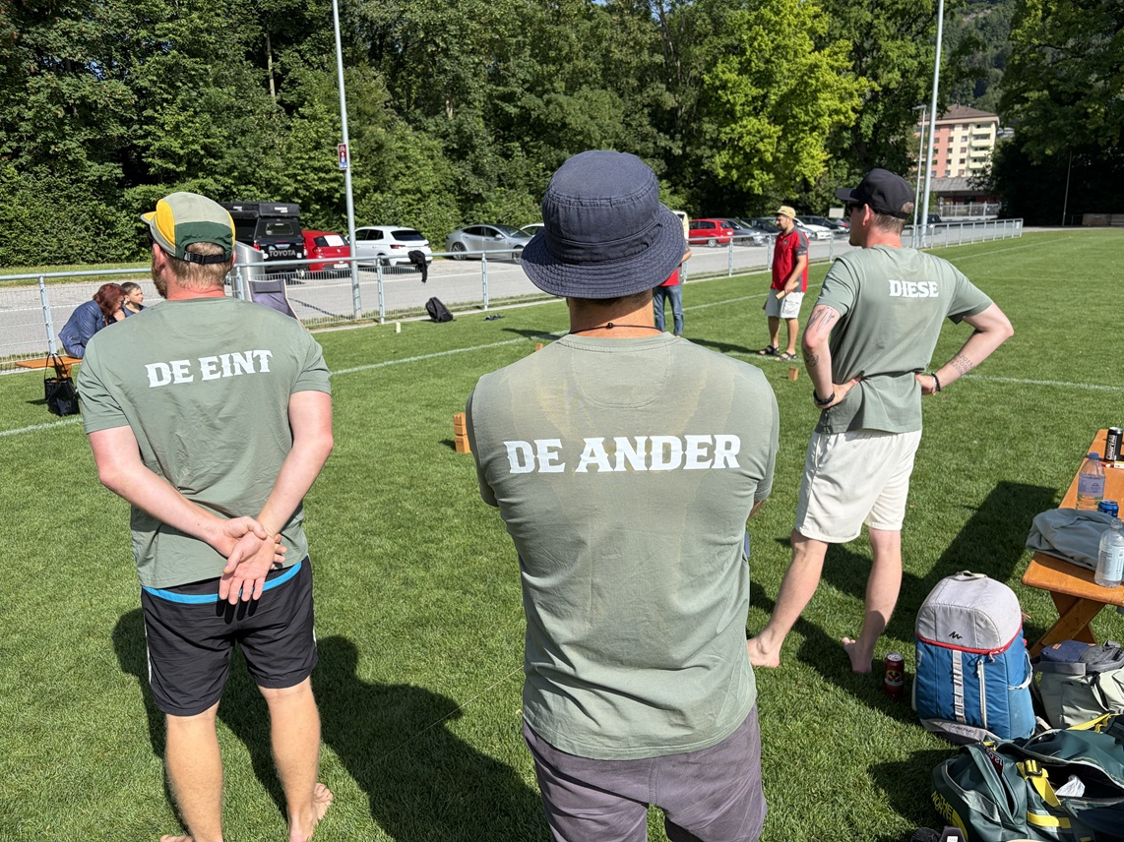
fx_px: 844
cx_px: 562
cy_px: 421
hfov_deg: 67.3
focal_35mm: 26
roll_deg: +1.2
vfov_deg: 53.0
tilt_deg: -13.3
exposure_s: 1/2865
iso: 50
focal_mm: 5.96
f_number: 1.6
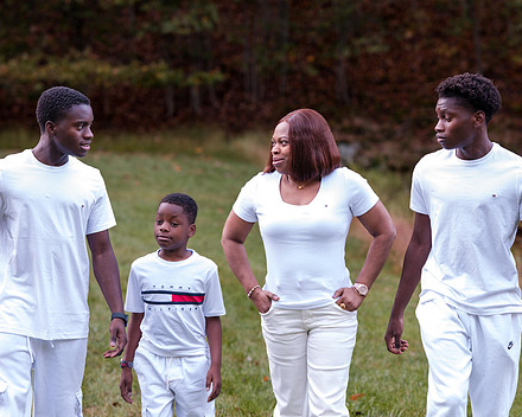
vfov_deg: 12.5
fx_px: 1900
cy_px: 235
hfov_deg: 15.6
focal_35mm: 123
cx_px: 275
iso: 250
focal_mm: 85
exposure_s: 1/80
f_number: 2.5
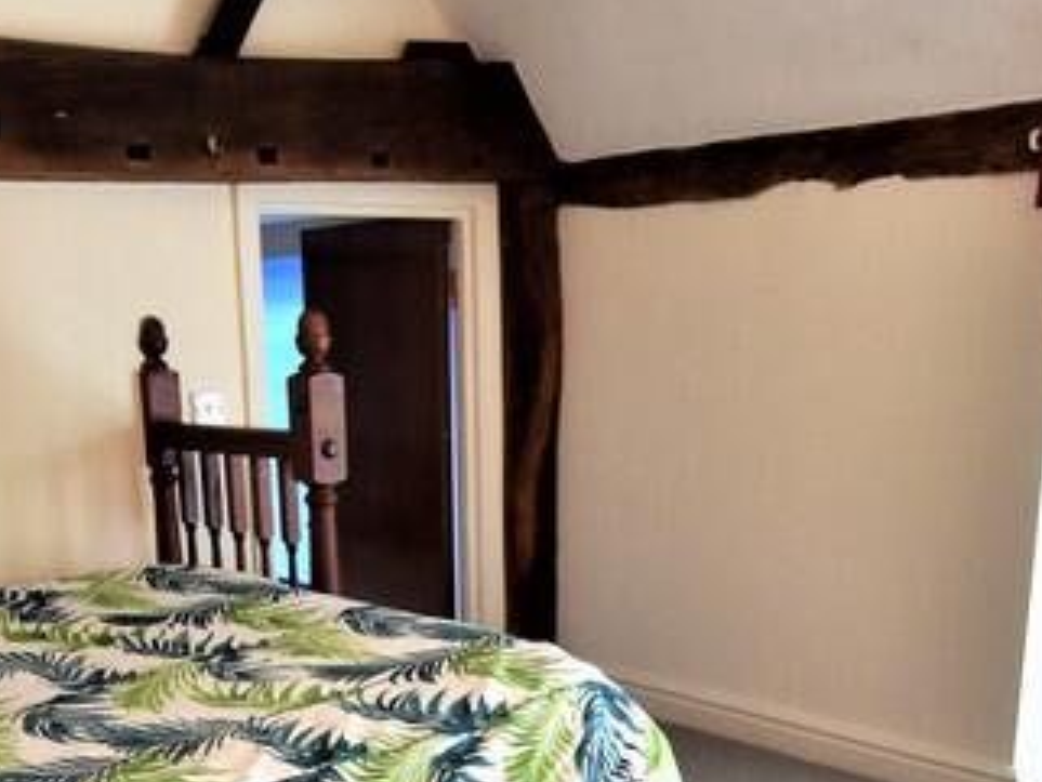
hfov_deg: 41.2
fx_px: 1385
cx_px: 493
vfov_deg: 30.4
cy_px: 680
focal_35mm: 46
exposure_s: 1/125
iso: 640
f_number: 5.6
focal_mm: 10
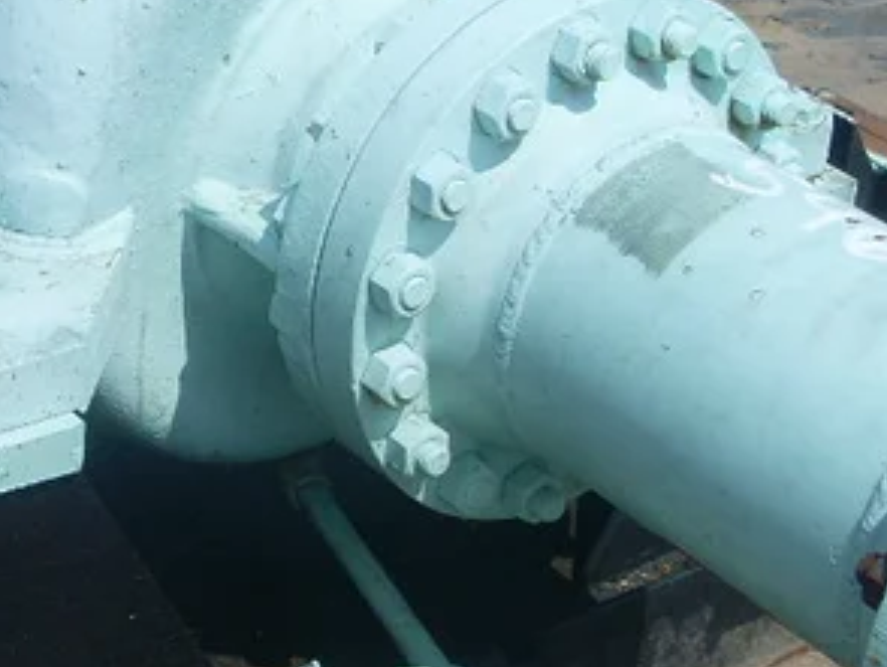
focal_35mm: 97
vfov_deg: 15.3
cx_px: 272
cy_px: 273
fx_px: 2488
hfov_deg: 20.1
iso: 80
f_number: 7.7
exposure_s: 1/500
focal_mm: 6.3
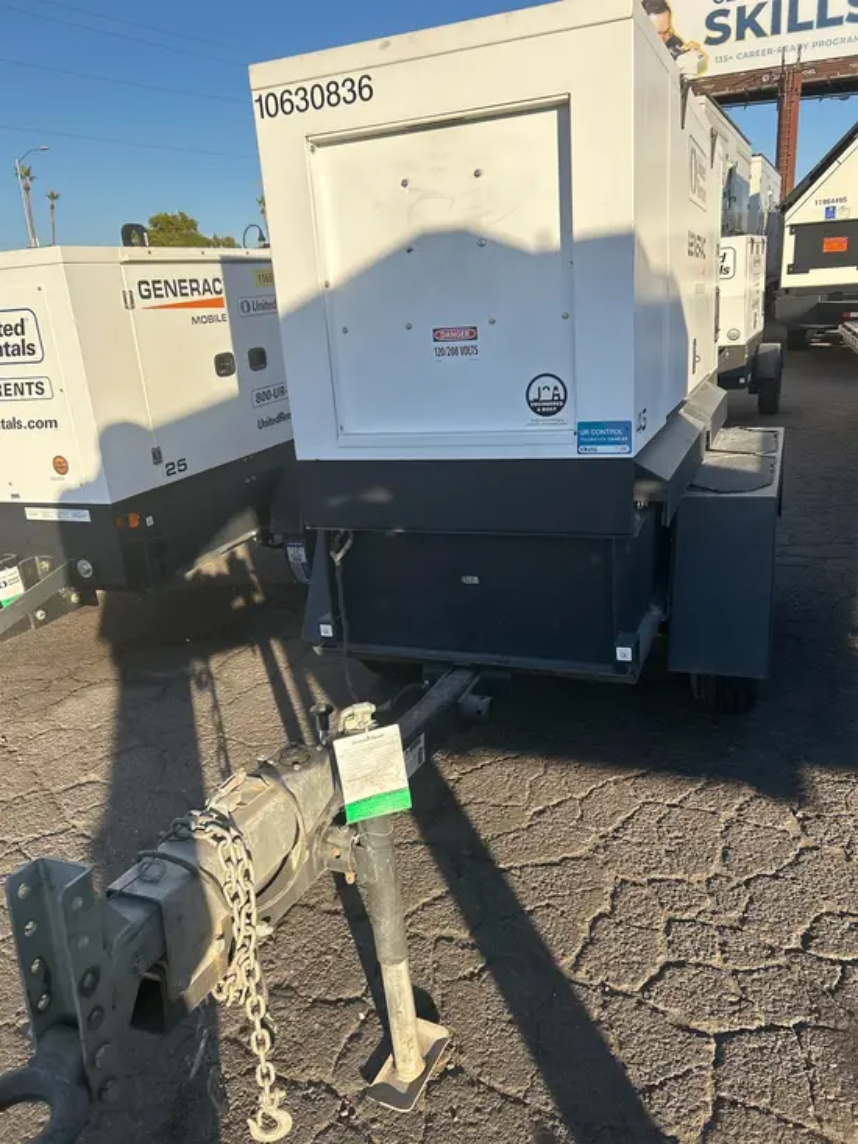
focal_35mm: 26
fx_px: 859
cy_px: 572
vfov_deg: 67.3
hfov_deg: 53.1
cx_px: 429
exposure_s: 1/2513
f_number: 1.5
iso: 50
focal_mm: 5.7
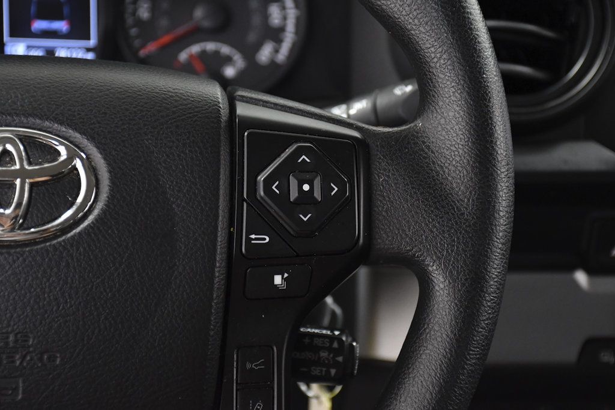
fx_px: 1435
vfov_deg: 16.3
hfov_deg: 24.2
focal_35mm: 84
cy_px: 205
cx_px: 308
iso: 2500
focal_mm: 56
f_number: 4.8
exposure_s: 1/80
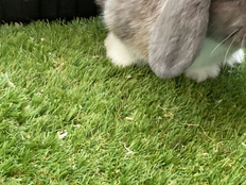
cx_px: 165
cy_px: 42
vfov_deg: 24.5
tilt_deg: -31.0
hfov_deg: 32.4
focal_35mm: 59
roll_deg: -3.6
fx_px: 419
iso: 125
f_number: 1.8
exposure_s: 1/50
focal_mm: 3
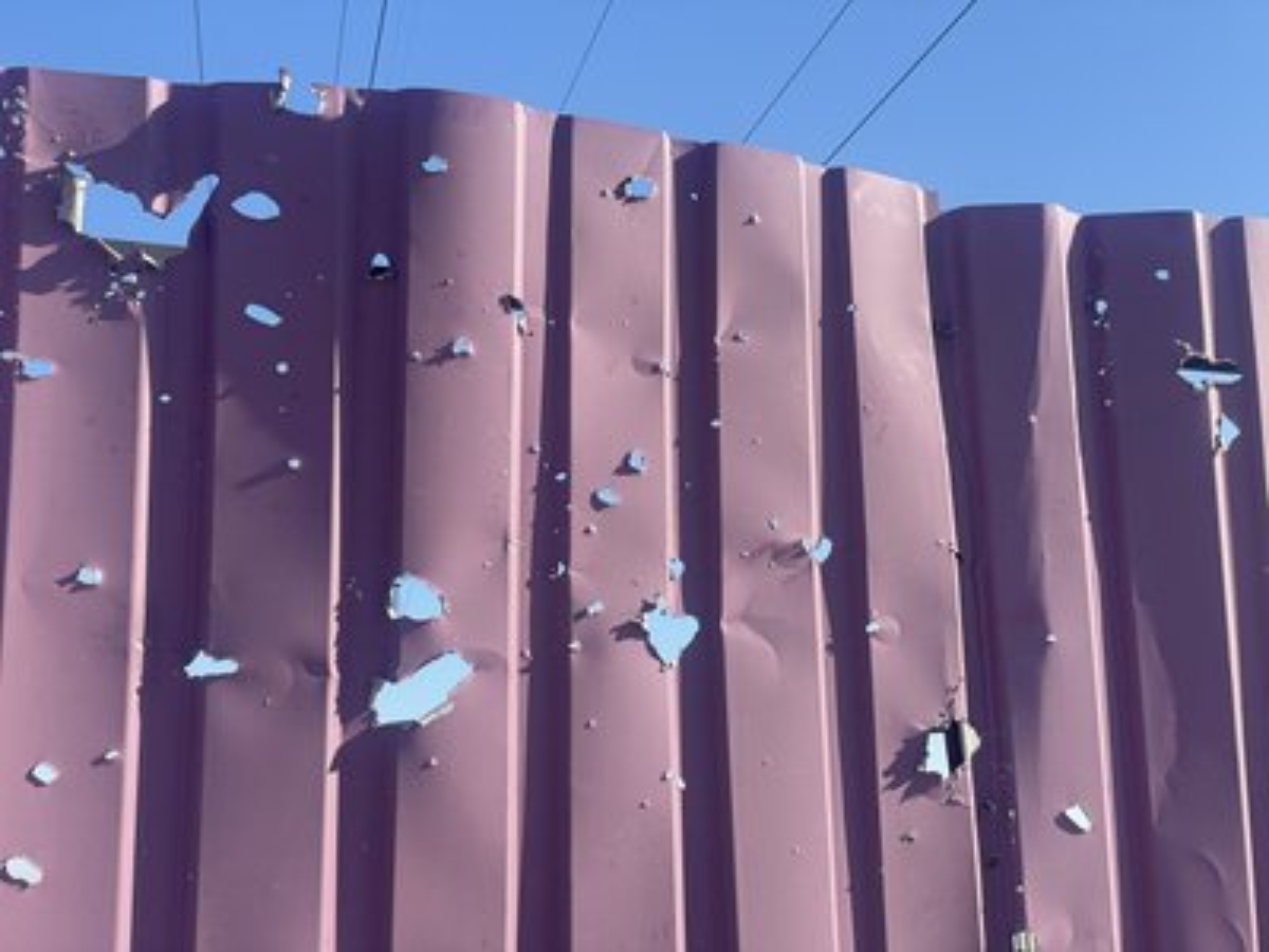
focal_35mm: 52
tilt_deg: +12.5
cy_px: 476
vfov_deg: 28.0
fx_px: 1906
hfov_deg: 36.8
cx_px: 634
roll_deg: +1.6
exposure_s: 1/786
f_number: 2
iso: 25
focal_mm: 6
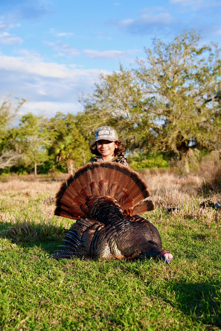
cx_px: 110
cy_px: 166
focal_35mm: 52
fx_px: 483
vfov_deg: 37.8
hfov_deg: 25.8
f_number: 5
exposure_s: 1/250
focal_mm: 52.5
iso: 100
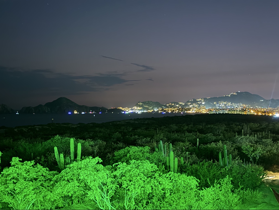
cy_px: 105
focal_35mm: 48
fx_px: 387
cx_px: 140
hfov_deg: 39.6
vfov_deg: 30.3
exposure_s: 1/2
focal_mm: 6.76
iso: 800
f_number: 1.78
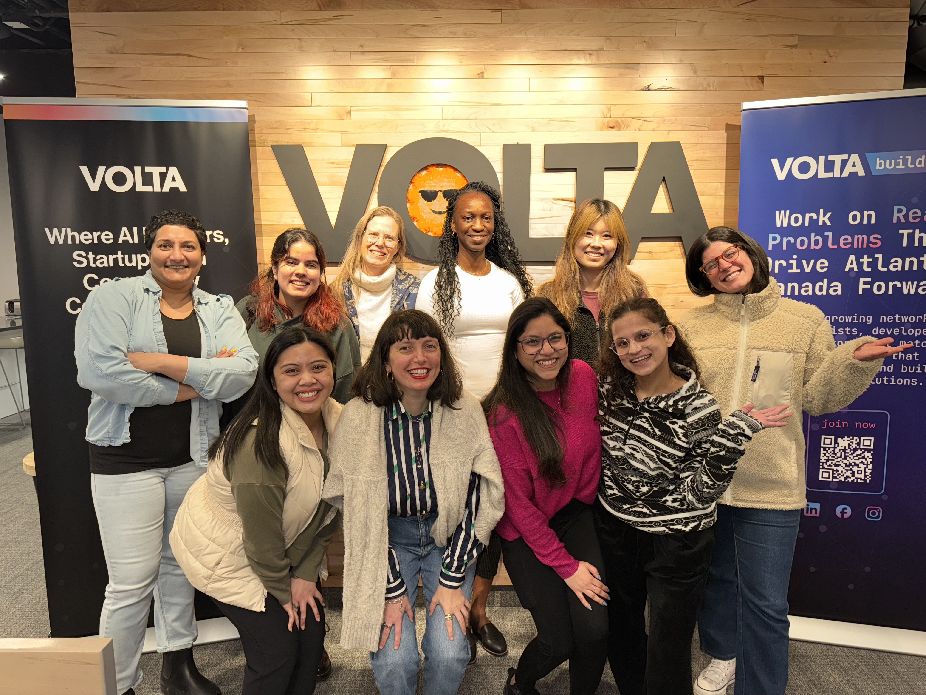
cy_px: 348
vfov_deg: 56.8
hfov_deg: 71.6
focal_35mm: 24
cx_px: 463
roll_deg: -0.1
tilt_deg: -8.9
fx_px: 642
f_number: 1.78
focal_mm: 6.76
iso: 100
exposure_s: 1/41
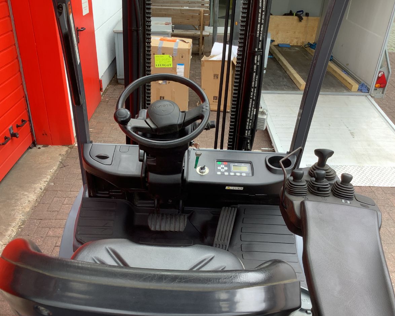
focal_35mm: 33
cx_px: 183
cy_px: 161
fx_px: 386
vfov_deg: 44.5
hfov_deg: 54.2
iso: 32
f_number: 2.4
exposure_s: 1/100
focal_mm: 3.3
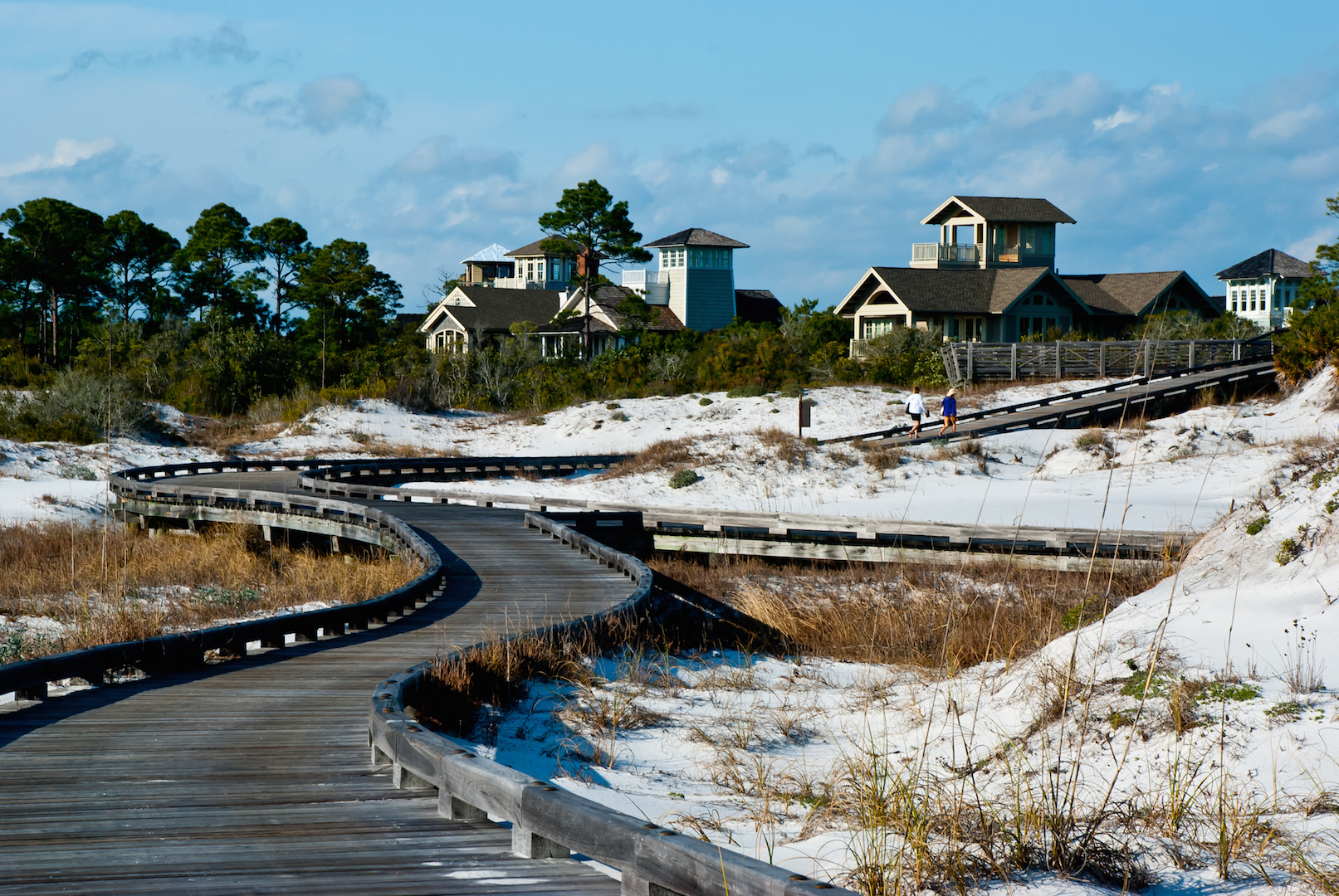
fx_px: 4190
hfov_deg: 18.2
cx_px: 670
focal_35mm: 112
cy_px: 448
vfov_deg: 12.2
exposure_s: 1/100
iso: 200
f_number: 13
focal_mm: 75
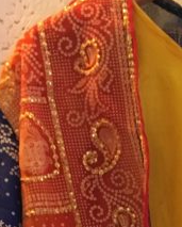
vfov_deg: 12.8
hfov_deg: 10.9
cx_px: 285
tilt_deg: -17.4
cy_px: 414
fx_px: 914
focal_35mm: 136
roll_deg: +1.5
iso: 200
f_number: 2.2
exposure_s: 1/25
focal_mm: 4.15
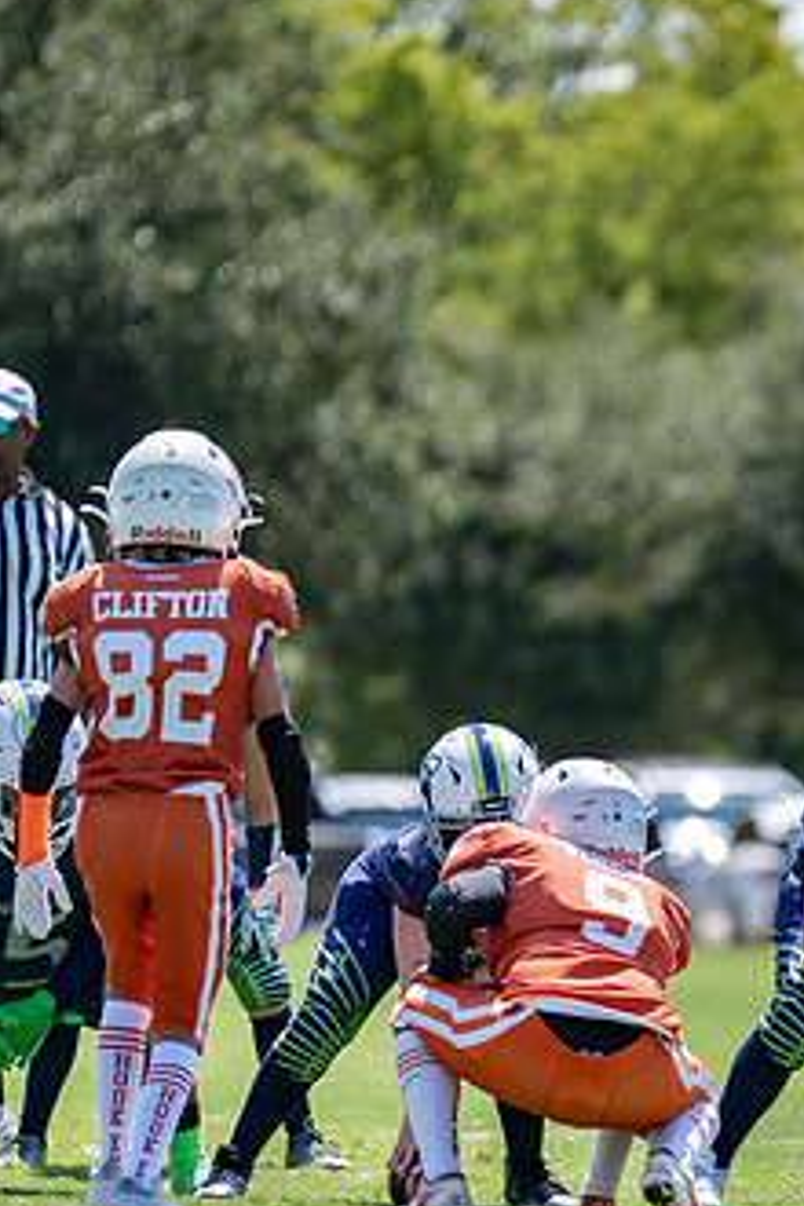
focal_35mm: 478
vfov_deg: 4.3
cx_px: 986
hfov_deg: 2.9
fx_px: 16012
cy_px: 731
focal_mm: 200
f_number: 3.2
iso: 100
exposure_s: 1/1000
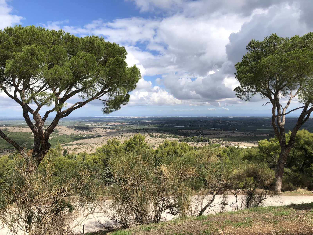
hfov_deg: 63.4
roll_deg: +0.9
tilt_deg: -2.4
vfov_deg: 49.7
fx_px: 253
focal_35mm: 28
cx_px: 156
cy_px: 118
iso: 20
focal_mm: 4
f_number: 1.8
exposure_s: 1/2703
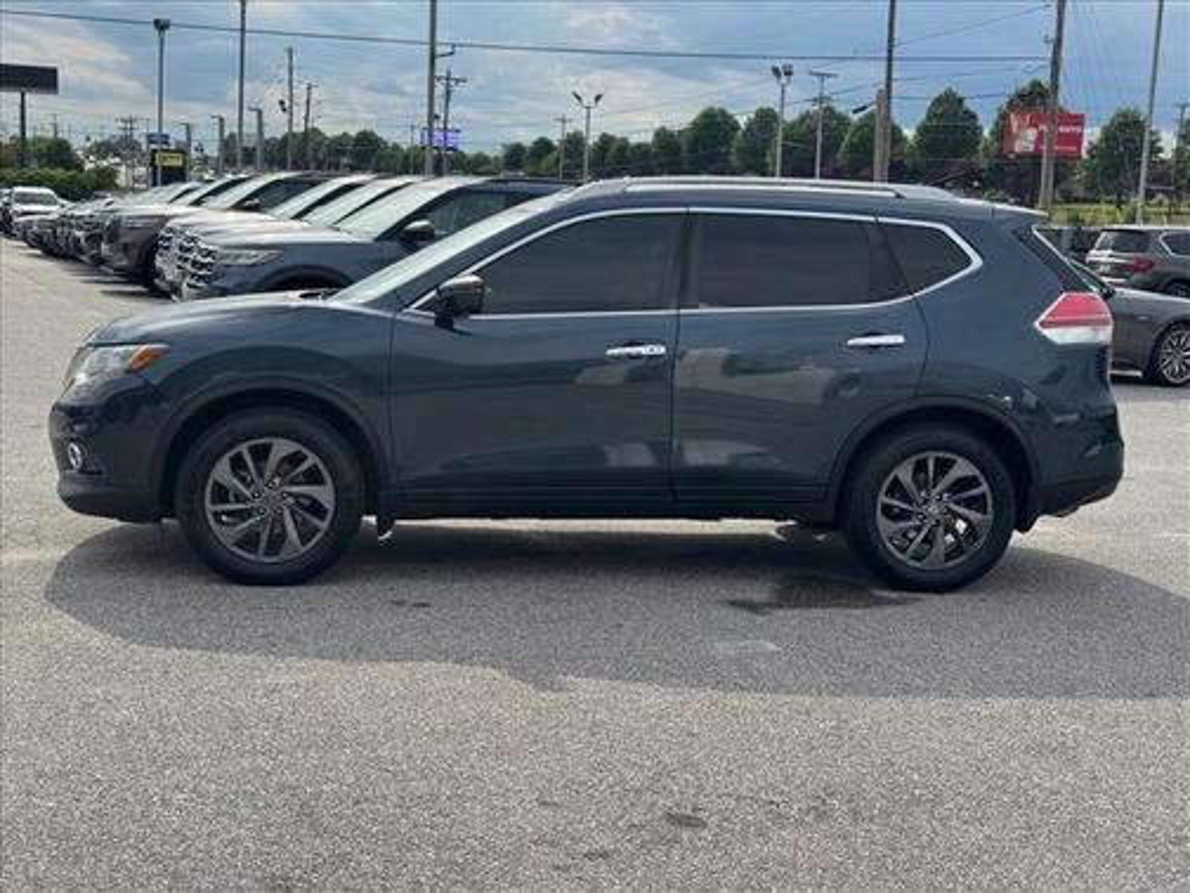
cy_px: 446
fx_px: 1650
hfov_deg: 39.7
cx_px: 595
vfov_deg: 30.3
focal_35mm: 48
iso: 64
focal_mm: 6.76
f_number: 1.78
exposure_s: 1/3257
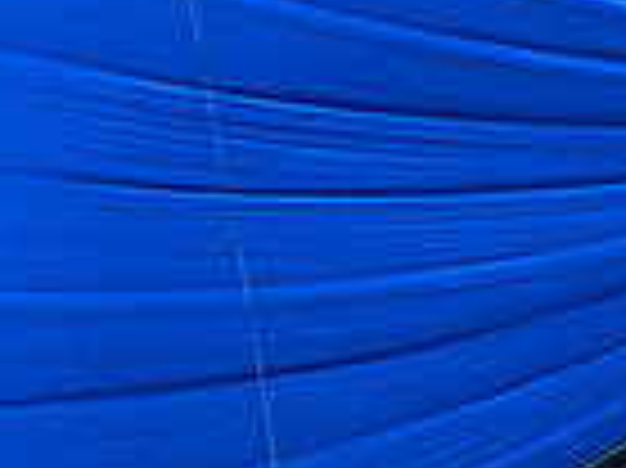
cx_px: -180
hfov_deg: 1.1
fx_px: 32596
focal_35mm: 1804
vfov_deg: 0.8
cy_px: 731
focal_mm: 300
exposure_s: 1/1600
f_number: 5
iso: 320
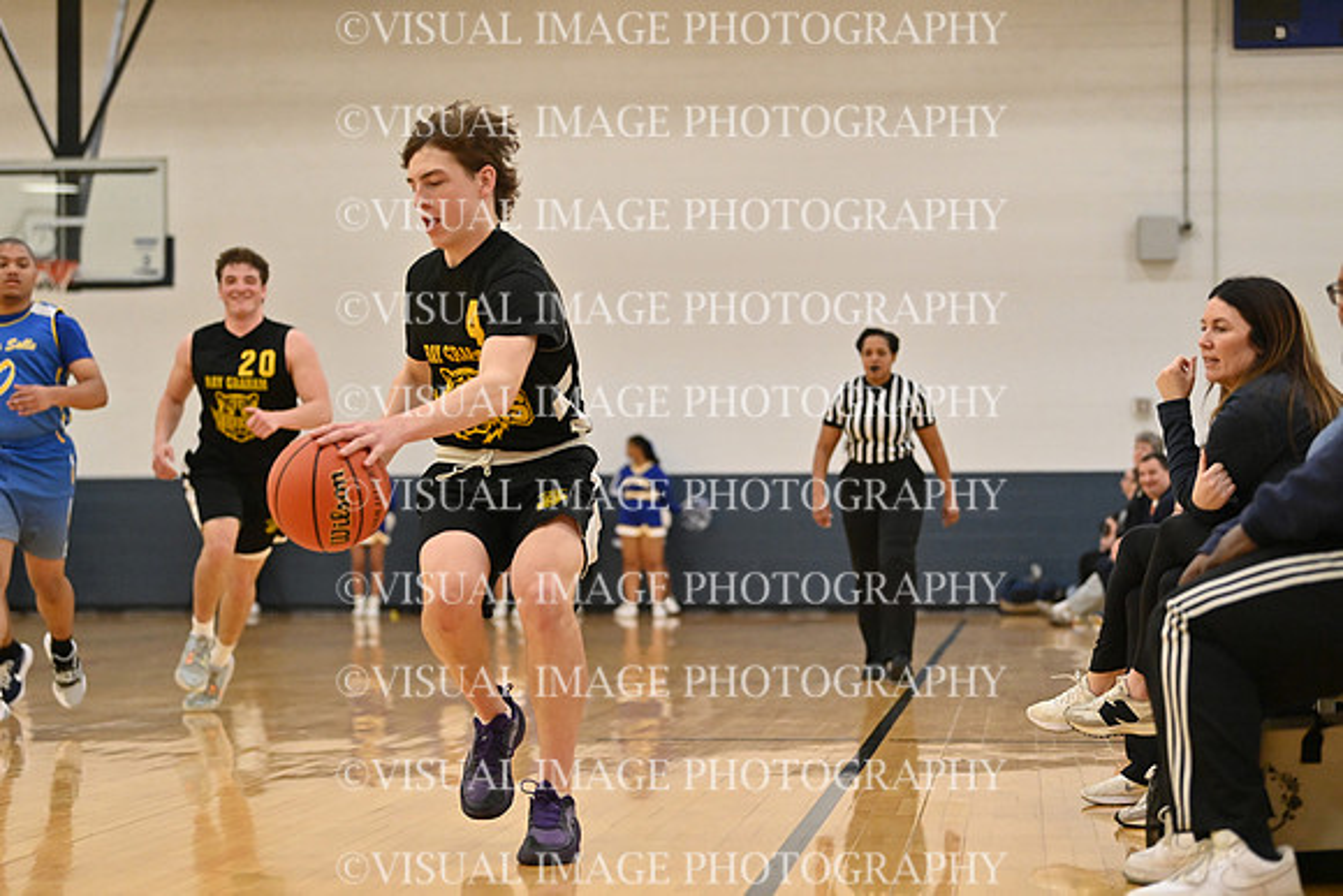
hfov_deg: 23.9
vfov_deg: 16.1
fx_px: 3172
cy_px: 448
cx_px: 672
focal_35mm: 85
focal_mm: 85
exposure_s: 1/1000
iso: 6400
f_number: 2.8
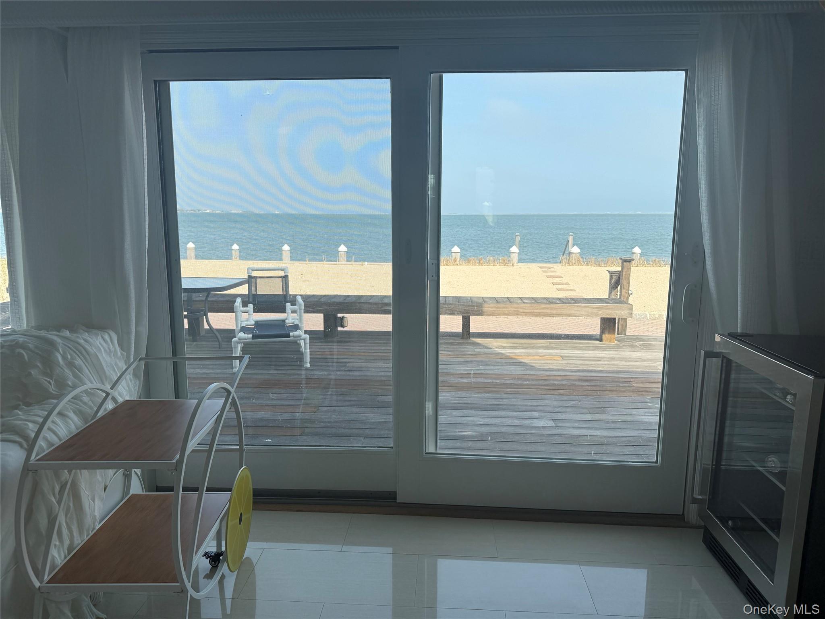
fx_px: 572
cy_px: 310
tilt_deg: -8.1
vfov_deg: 56.8
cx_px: 412
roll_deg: -0.5
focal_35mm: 24
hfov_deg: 71.6
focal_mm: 6.76
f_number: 1.78
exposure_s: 1/2000
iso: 80
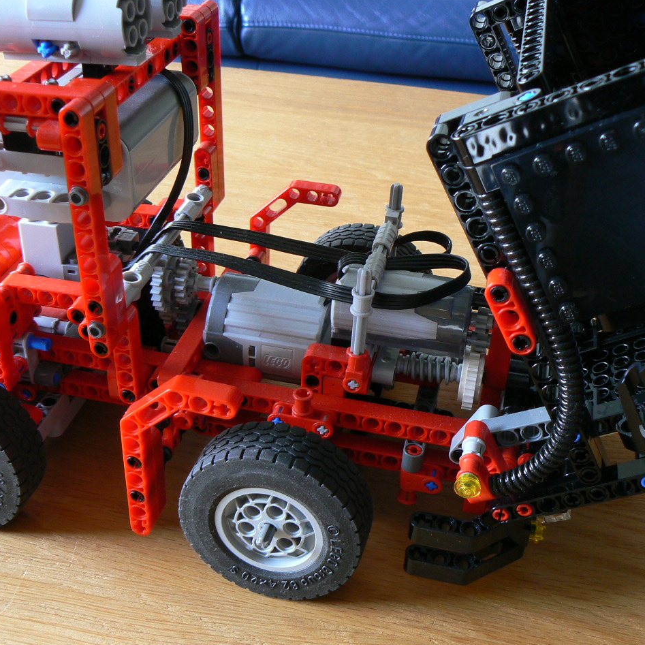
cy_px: 319
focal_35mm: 43
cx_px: 340
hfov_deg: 39.2
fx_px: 906
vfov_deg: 39.2
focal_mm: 6
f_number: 3.6
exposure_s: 1/1.6
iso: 80
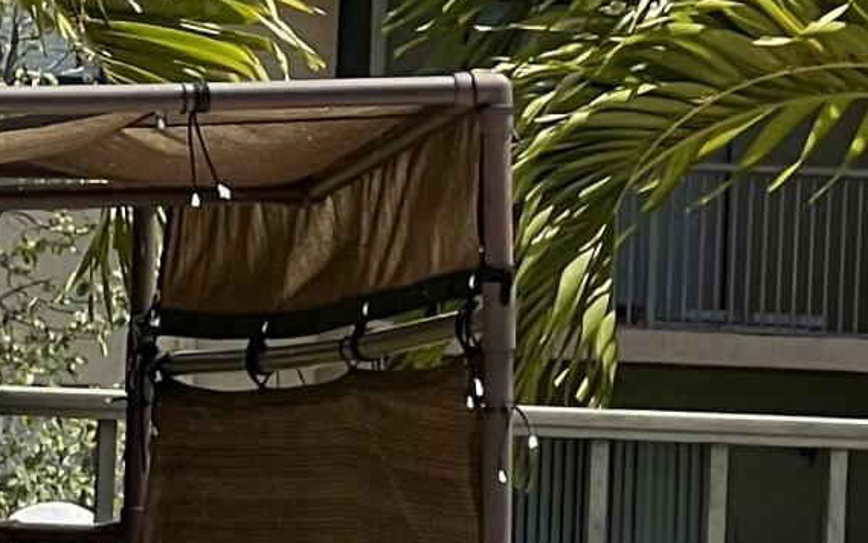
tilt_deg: -1.4
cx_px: 1181
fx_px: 10175
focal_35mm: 430
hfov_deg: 4.9
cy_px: 903
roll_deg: -1.7
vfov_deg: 3.0
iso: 32
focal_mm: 9
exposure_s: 1/1248
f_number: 2.8
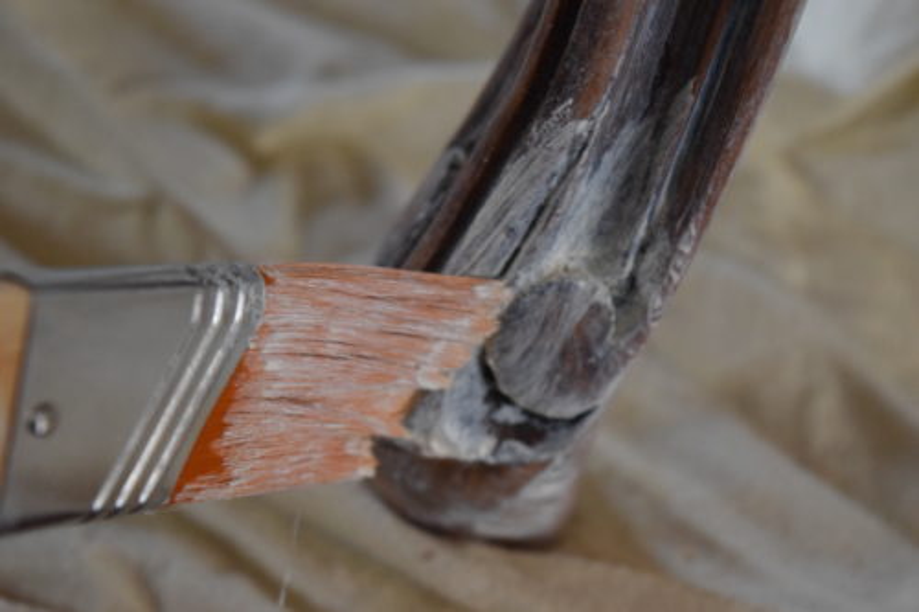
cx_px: 460
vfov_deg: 16.5
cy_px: 306
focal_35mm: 82
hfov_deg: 24.6
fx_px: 2105
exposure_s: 1/25
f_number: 7.1
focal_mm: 55
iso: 3200
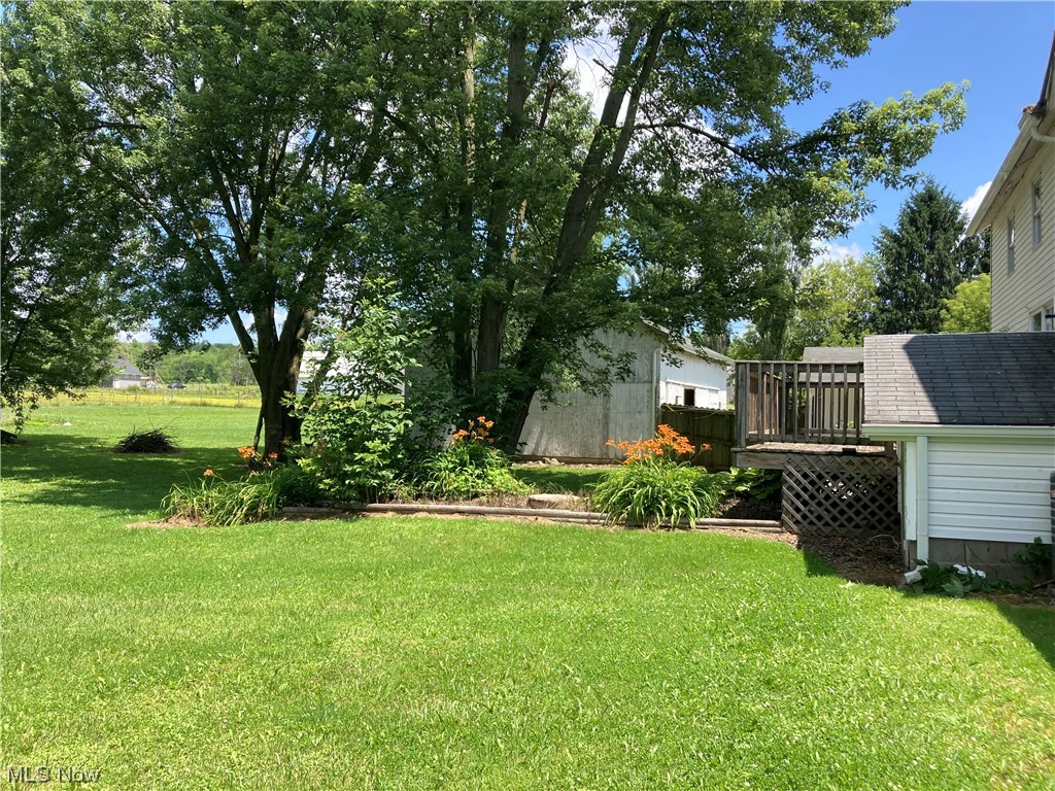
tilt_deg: +2.2
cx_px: 528
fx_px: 853
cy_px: 396
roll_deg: -1.9
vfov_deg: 49.7
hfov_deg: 63.4
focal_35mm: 28
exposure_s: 1/787
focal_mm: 3.99
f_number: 1.8
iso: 20
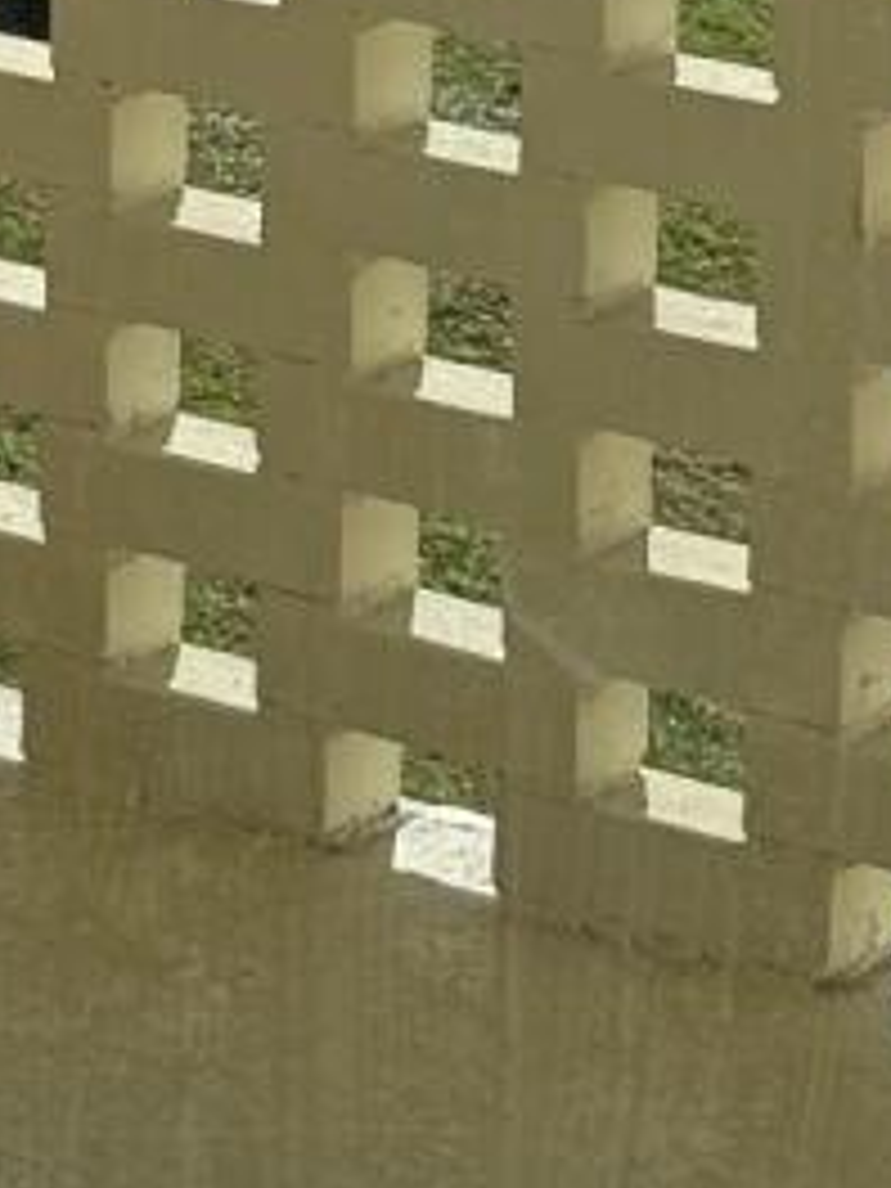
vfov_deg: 10.0
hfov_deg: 7.7
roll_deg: -0.8
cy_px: -1256
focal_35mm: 182
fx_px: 6246
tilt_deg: -2.5
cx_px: -1071
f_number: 1.78
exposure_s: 1/3247
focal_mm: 6.86
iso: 80
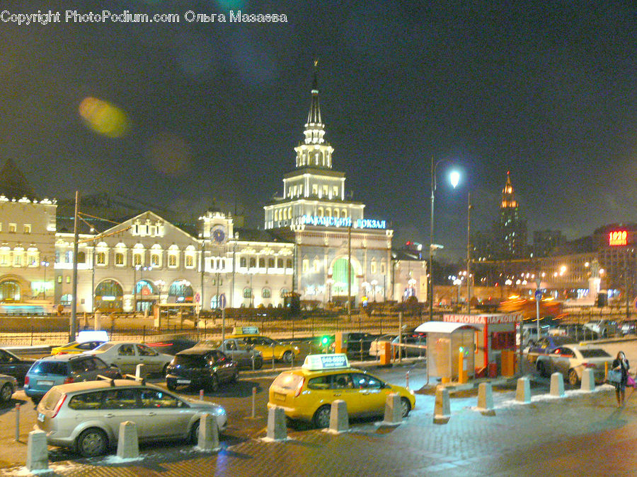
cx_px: 318
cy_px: 238
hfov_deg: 52.6
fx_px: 644
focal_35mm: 35
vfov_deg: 40.7
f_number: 2.8
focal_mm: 7.4
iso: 200
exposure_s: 1/4
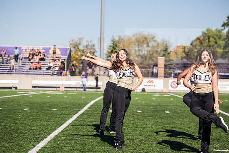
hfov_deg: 19.1
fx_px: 681
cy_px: 79
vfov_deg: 12.8
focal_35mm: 107
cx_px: 112
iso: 100
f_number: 3.5
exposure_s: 1/800
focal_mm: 102
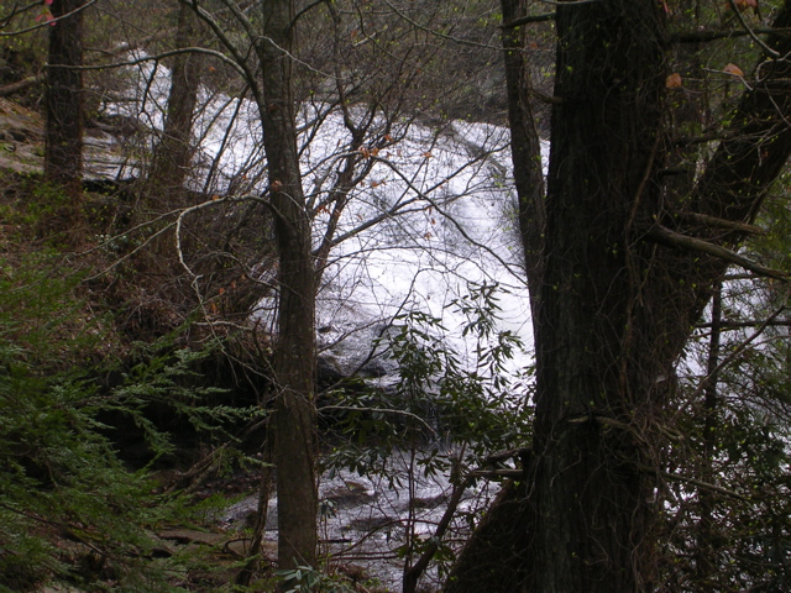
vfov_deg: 13.5
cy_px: 296
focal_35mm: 110
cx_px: 396
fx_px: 2514
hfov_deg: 17.9
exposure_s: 1/120
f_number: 4.8
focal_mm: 16.7
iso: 50
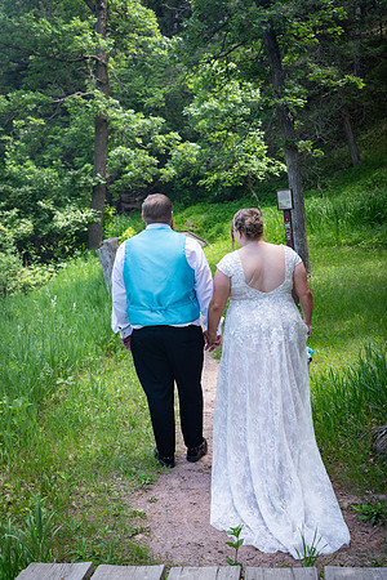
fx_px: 677
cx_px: 194
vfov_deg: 46.4
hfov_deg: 31.9
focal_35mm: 42
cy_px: 290
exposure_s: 1/125
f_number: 5
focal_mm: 42
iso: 100
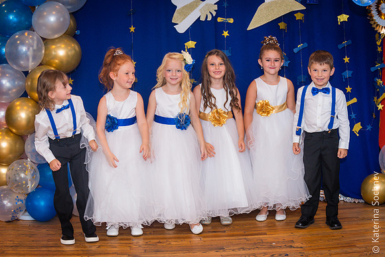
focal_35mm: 70
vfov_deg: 19.5
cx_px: 192
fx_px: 749
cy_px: 128
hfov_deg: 28.8
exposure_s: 1/200
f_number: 3.5
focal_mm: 70
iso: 320
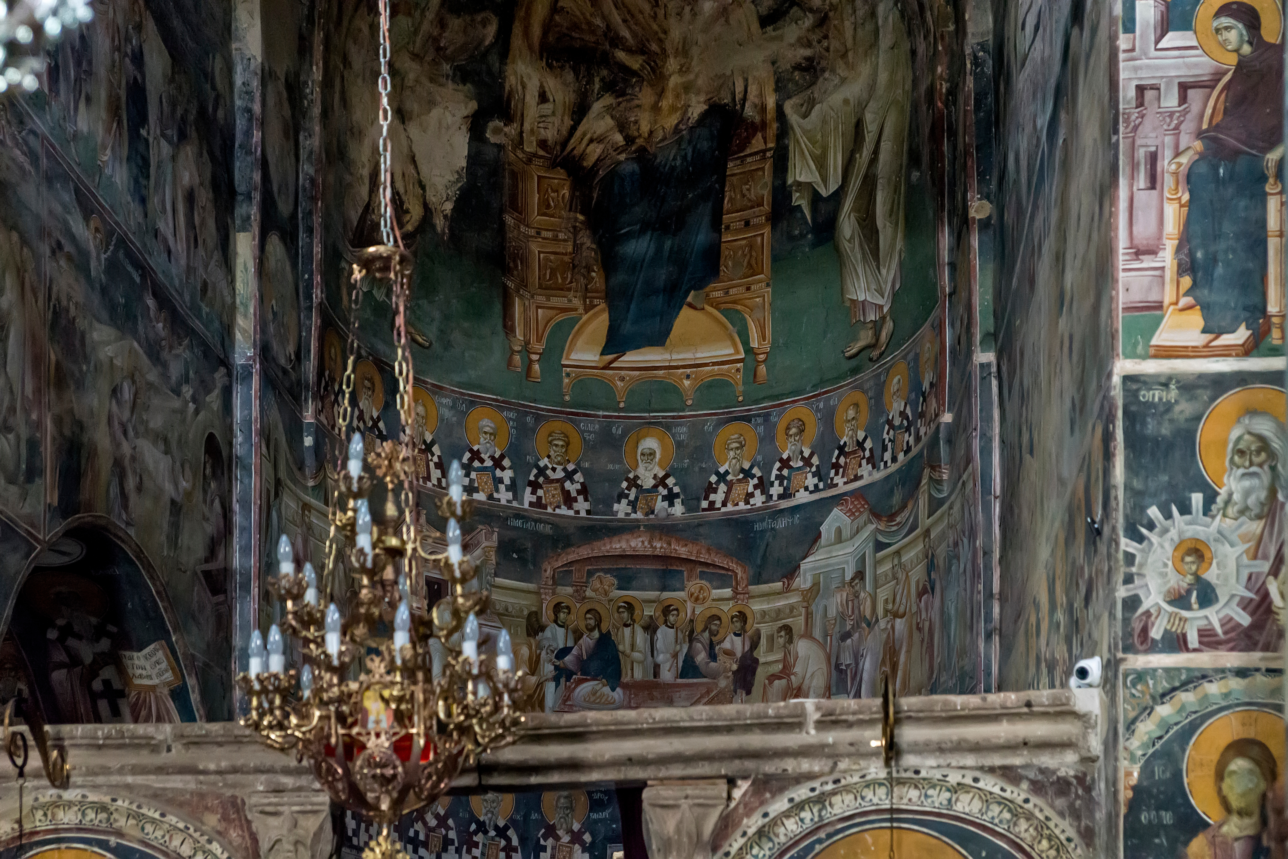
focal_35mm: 50
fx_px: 1789
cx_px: 644
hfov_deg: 39.6
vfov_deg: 27.0
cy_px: 430
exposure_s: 1/60
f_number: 3.5
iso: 6400
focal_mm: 50
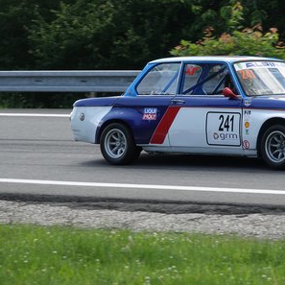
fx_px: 1965
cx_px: 210
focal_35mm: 211
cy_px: 142
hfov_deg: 8.3
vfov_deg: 8.3
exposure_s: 1/800
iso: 250
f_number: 4
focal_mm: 60.29
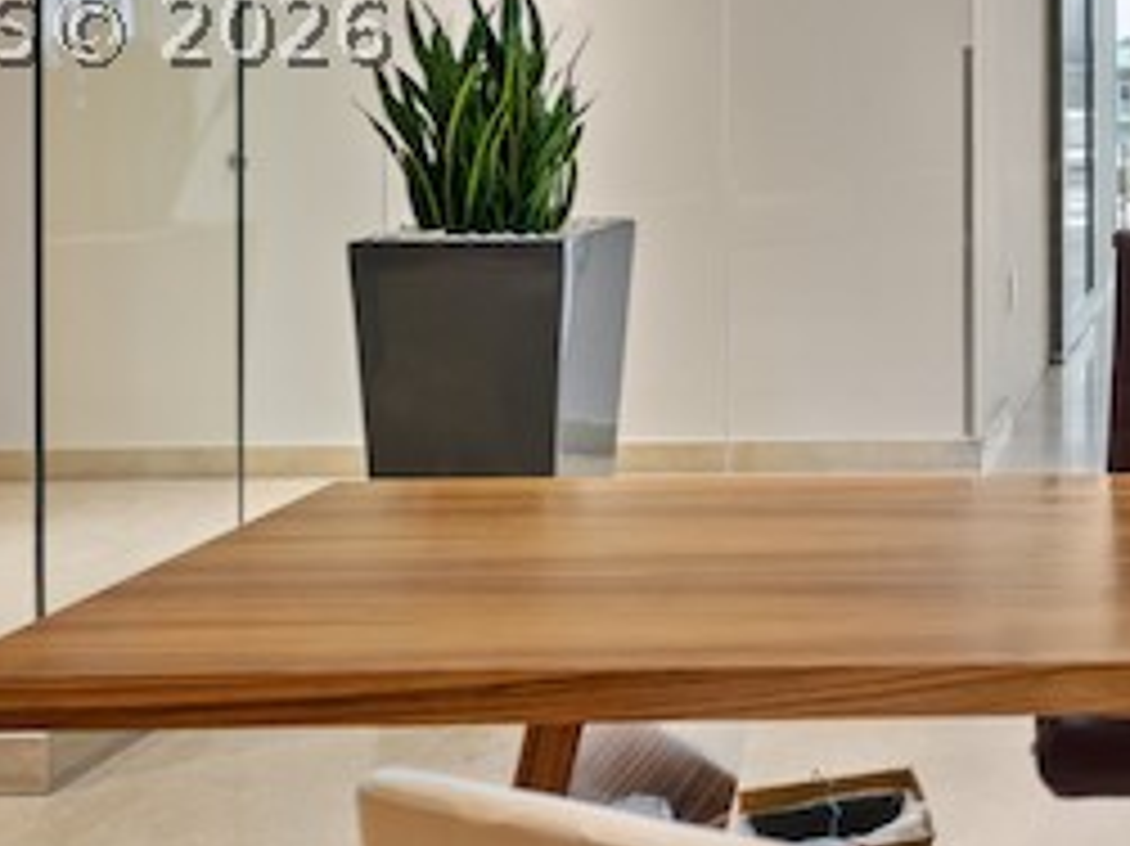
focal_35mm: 55
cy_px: 25
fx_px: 1795
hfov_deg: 29.6
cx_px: 1387
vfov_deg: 25.4
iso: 500
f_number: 3.2
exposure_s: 1/30
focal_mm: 14
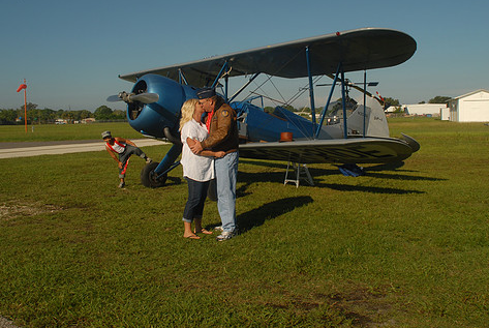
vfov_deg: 34.5
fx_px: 525
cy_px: 130
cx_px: 258
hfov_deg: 49.9
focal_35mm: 39
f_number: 11
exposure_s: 1/250
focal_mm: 21
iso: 100
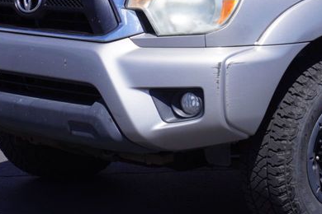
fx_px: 1022
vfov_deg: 11.9
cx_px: 319
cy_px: 49
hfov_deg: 17.5
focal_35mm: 114
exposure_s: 1/160
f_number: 11
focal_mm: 29
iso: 100
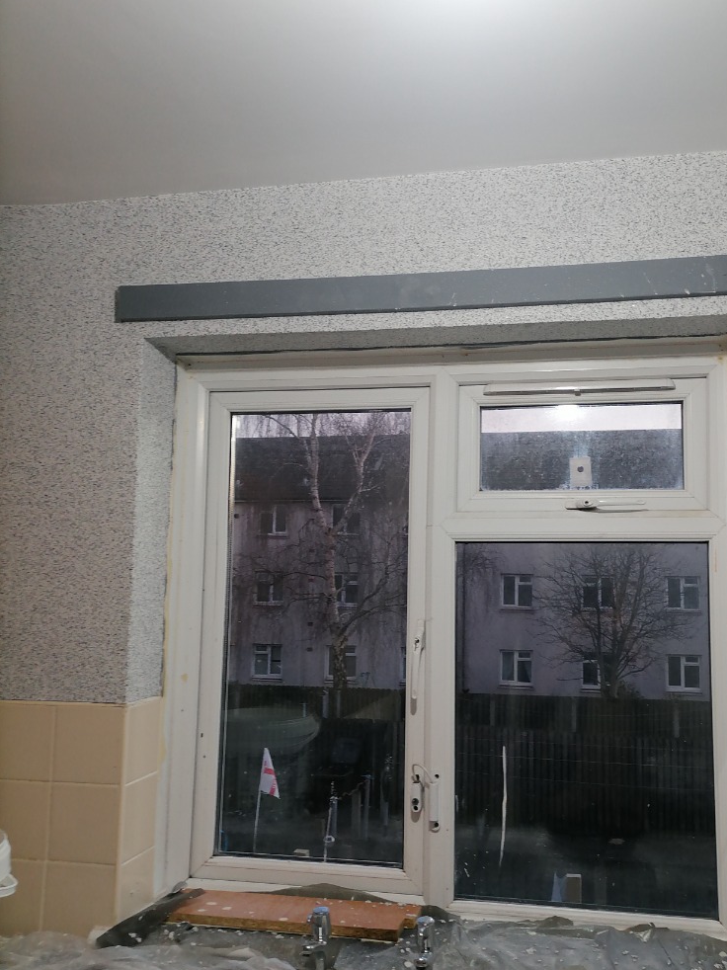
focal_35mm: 33
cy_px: 506
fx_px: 924
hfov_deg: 42.7
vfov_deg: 55.3
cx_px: 444
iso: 80
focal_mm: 5.4
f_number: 1.8
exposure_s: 1/33.3
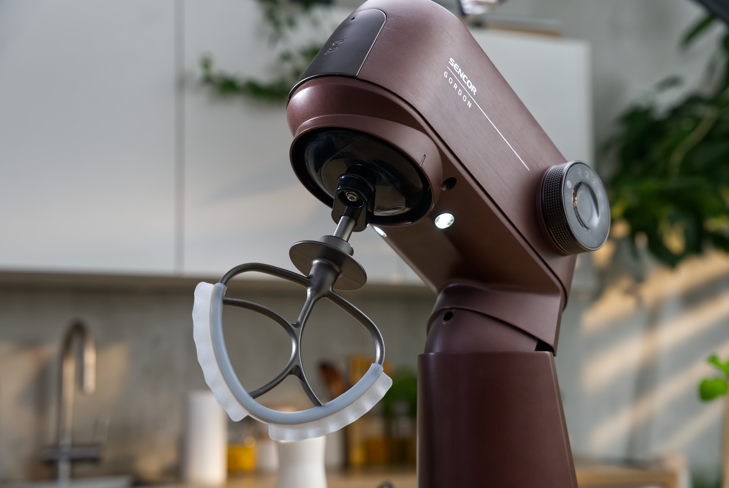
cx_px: 364
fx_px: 1123
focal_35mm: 55
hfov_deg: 36.0
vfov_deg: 24.5
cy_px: 244
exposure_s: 1/160
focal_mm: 55.4
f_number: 5
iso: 640
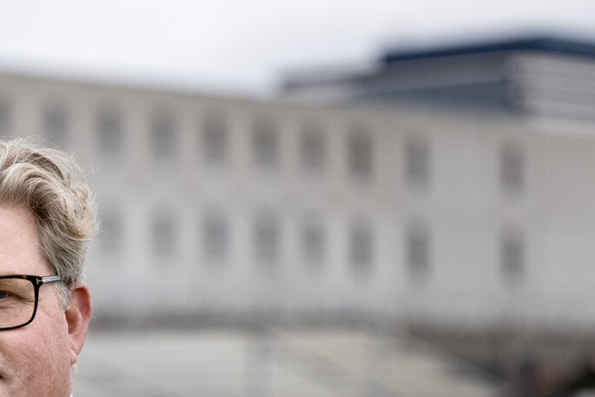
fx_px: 3290
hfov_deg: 10.3
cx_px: 69
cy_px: 372
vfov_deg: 6.9
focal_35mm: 199
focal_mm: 85
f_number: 2.8
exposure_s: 1/6400
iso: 1600
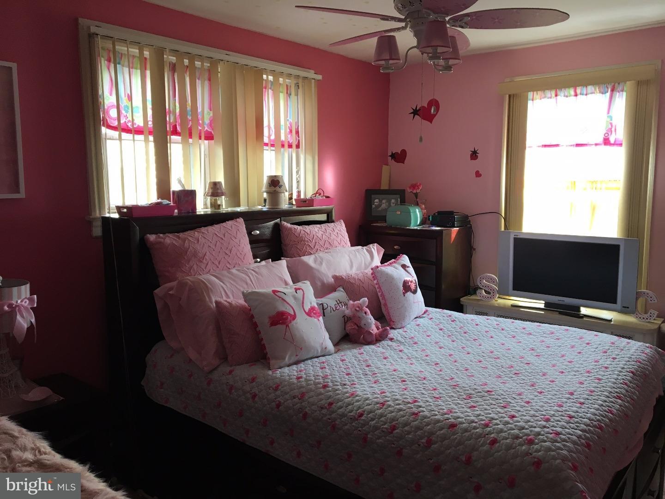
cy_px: 250
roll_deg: +0.5
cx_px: 332
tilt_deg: -8.2
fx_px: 557
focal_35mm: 29
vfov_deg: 48.2
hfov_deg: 61.7
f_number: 2.2
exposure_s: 1/30
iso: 32
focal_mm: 4.15
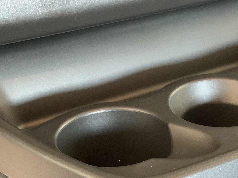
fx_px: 529
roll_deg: +2.9
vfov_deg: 17.6
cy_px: 248
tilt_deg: -41.2
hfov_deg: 24.5
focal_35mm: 77
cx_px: 221
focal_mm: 4.25
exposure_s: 1/30
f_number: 1.8
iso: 800
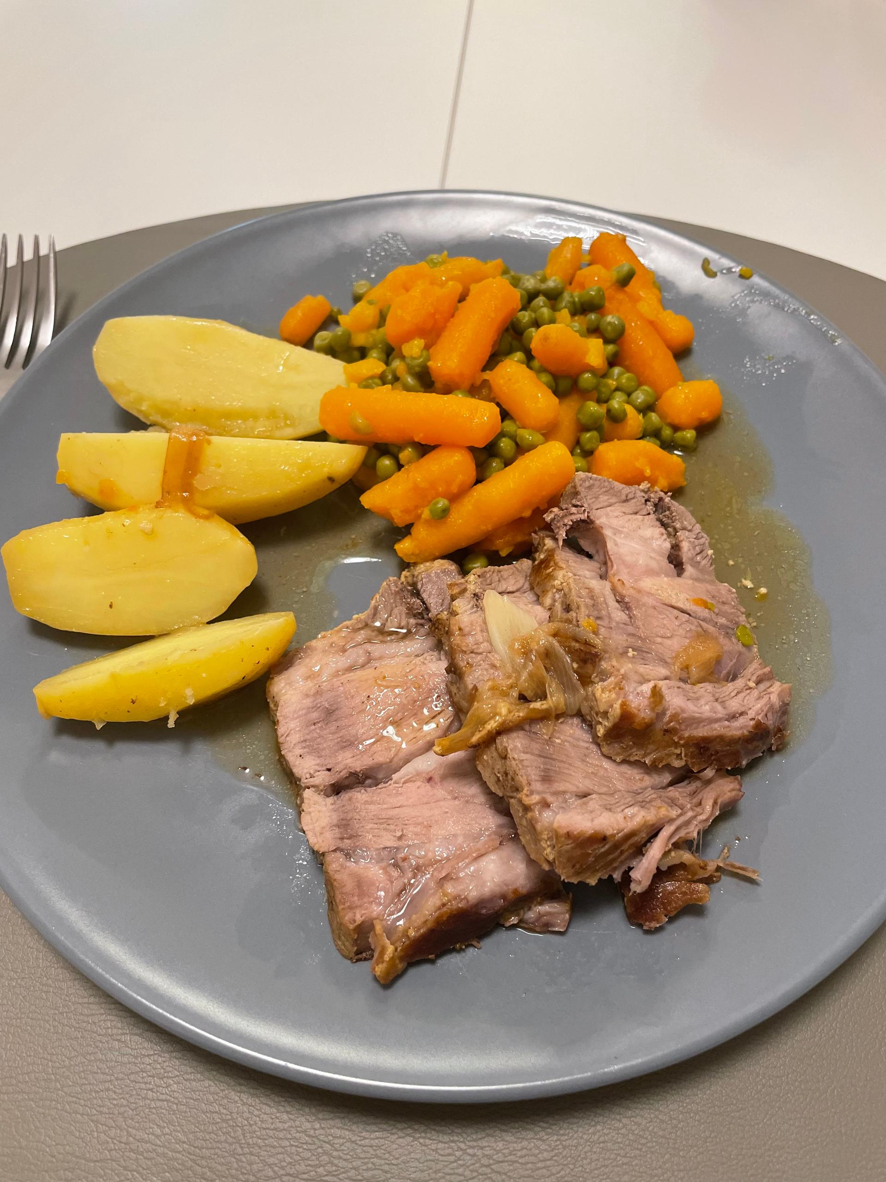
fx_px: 887
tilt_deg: -58.9
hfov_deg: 53.1
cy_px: 591
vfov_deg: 67.3
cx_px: 443
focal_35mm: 26
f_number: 1.6
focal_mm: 4.2
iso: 160
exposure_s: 1/50
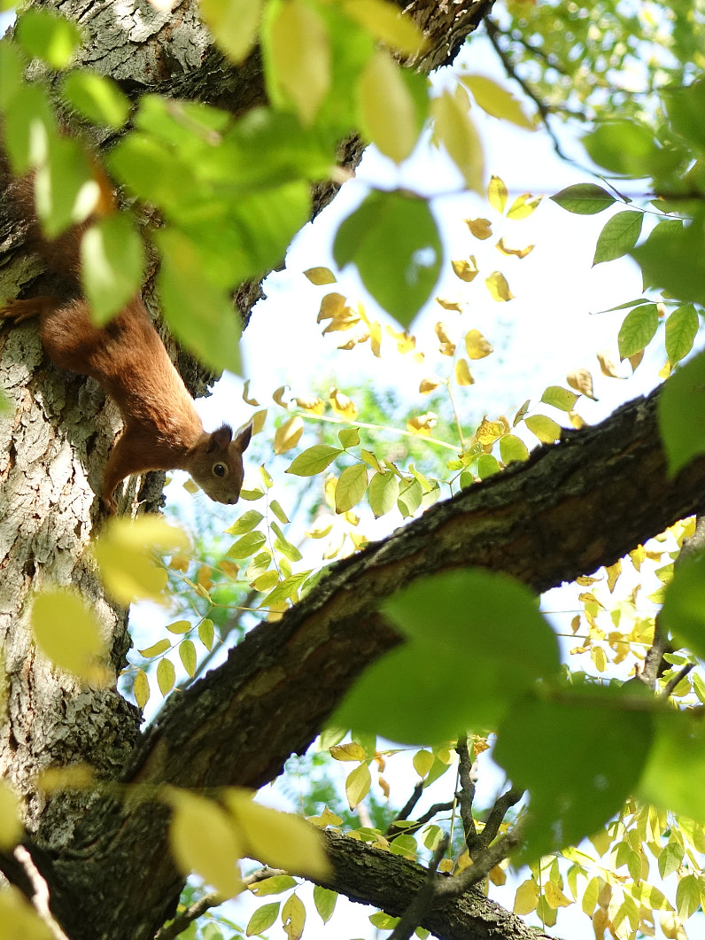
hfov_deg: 5.1
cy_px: 470
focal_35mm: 290
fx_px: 7873
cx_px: 113
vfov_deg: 6.8
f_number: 3.5
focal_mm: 73.3
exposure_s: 1/500
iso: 640
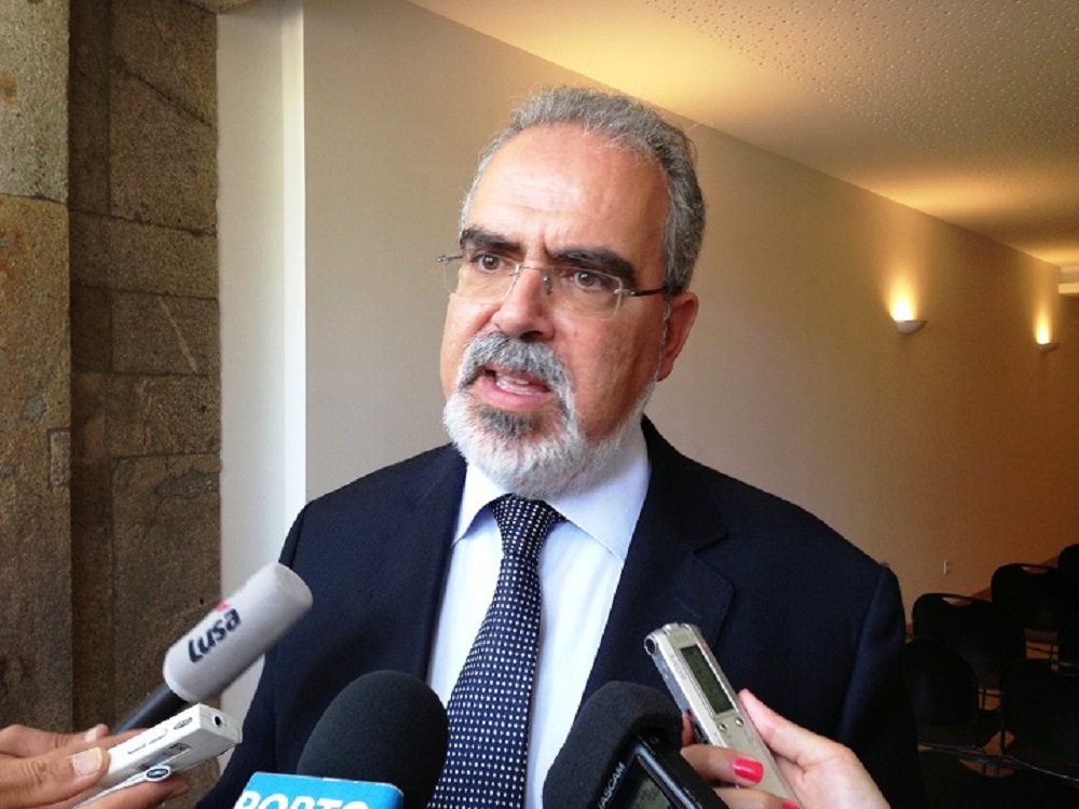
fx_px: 1029
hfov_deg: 55.4
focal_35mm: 33
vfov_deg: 42.9
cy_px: 404
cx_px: 540
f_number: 2.4
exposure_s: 1/20
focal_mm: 4.13
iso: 100
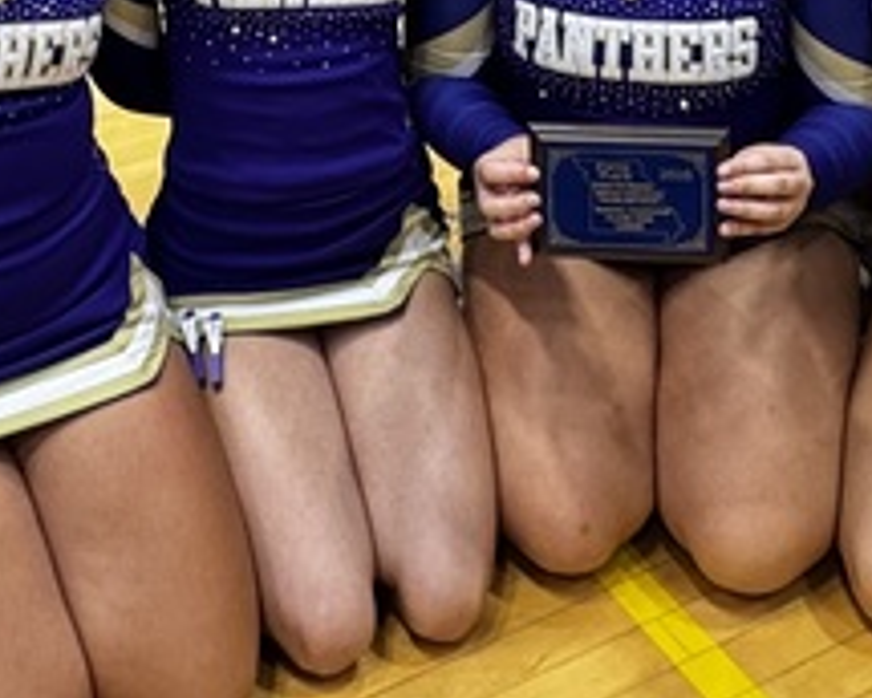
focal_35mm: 65
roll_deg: +3.1
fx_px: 1678
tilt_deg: -14.6
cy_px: -272
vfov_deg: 20.8
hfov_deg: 29.0
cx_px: 324
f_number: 2.2
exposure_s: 1/99
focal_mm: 2.22
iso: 250
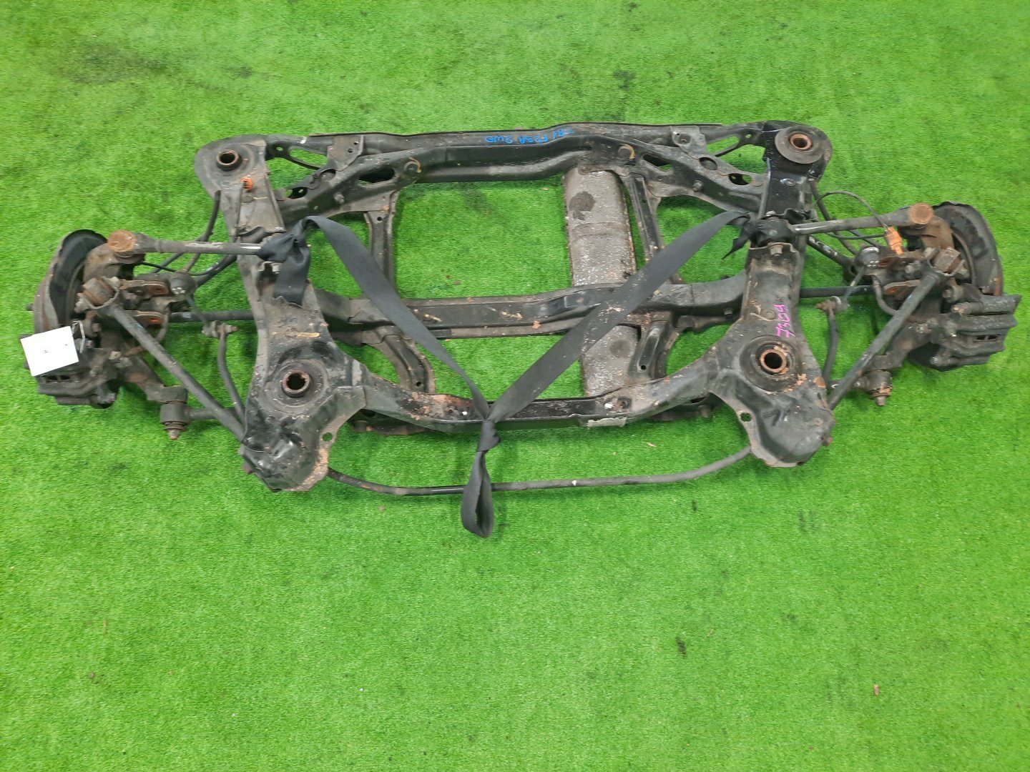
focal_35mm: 25
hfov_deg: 69.4
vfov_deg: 54.9
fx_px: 744
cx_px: 515
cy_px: 386
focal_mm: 4.6
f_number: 2
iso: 281
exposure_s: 1/33
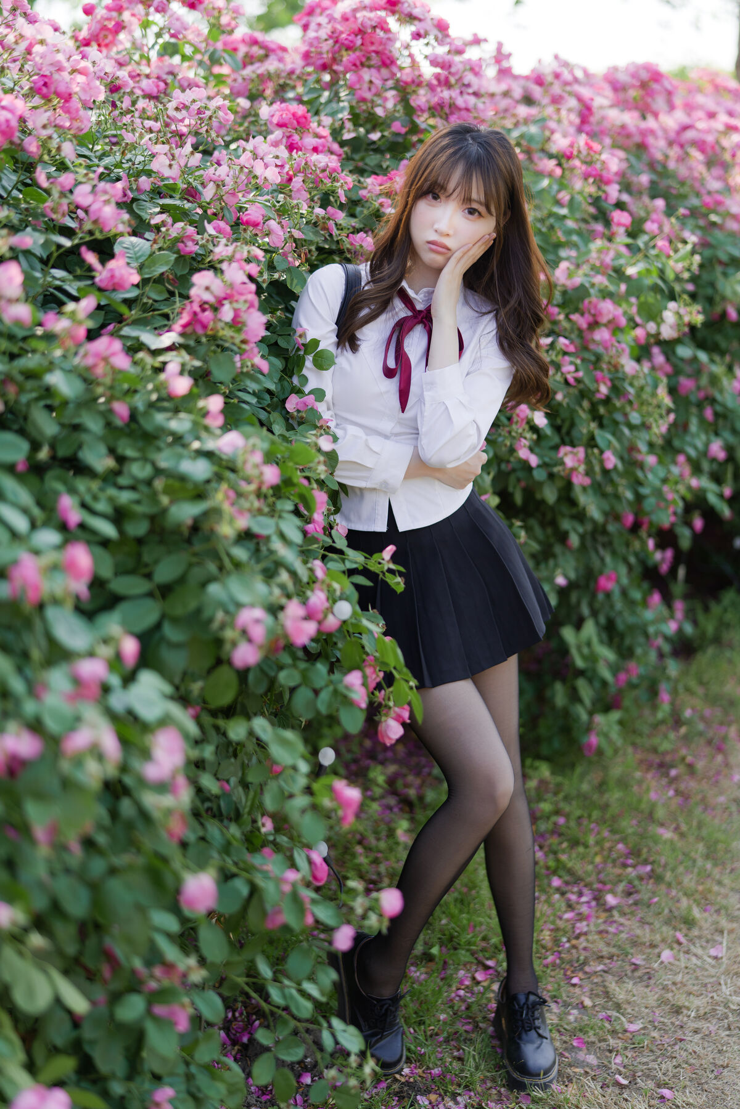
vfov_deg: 39.6
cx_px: 370
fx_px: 1542
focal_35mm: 50
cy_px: 554
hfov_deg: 27.0
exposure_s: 1/2000
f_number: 1.4
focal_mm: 50
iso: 100
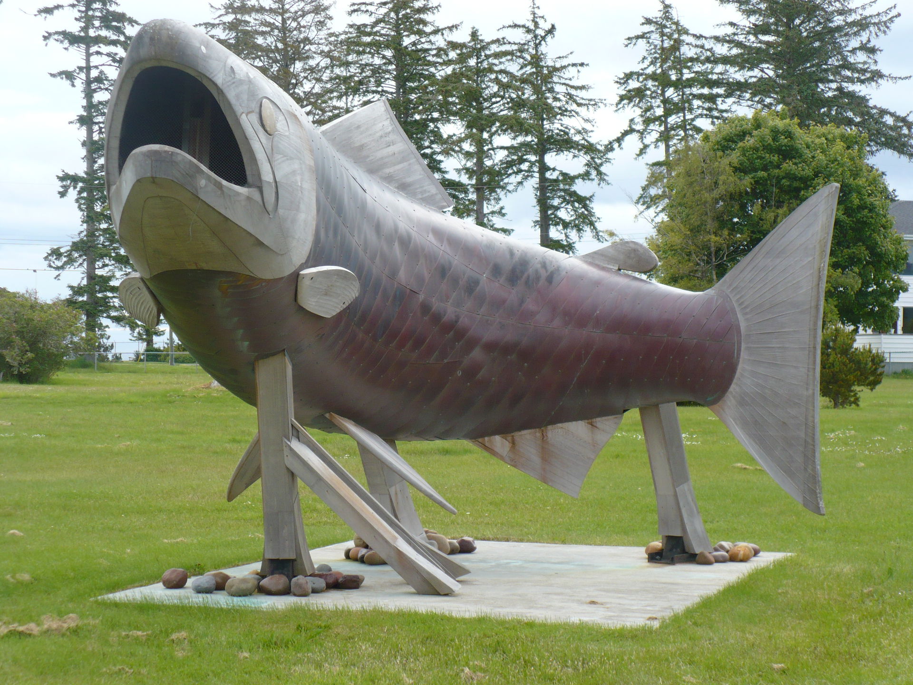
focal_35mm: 78
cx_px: 456
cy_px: 342
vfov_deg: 18.9
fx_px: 2057
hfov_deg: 25.0
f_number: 3.3
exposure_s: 1/400
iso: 100
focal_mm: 12.9
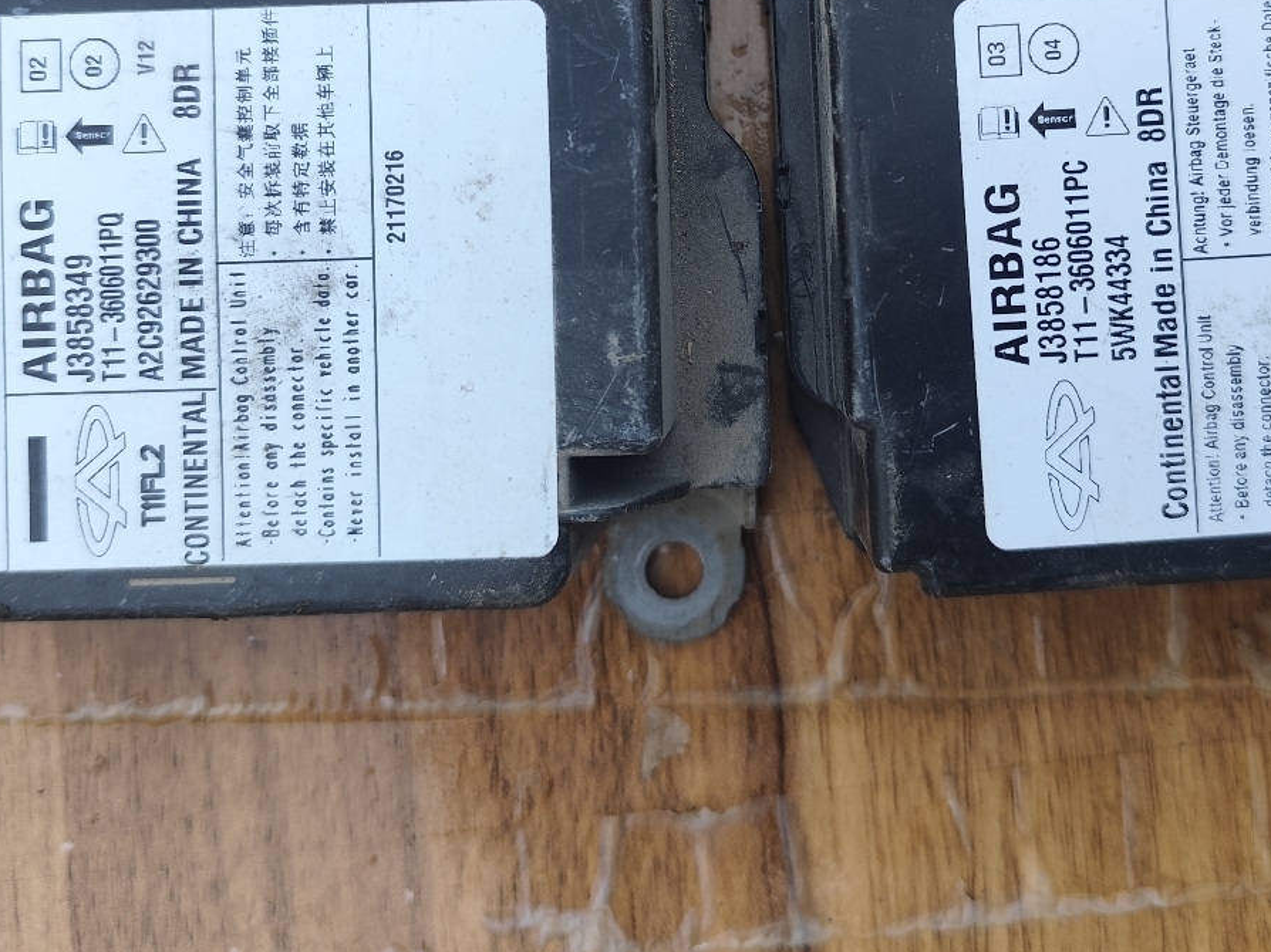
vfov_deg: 33.3
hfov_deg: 44.6
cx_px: 745
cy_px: 189
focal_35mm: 42
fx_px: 1542
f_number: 1.65
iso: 50
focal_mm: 6.19
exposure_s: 1/162
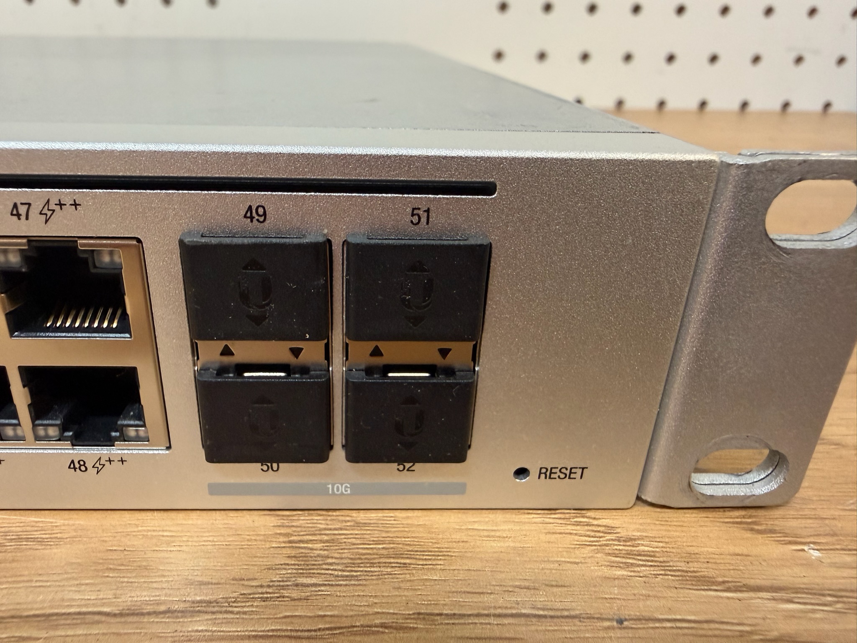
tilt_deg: -25.4
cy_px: 322
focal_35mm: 24
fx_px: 594
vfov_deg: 56.8
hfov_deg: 71.6
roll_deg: -0.4
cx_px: 428
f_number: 2.2
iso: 400
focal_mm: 2.22
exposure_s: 1/50
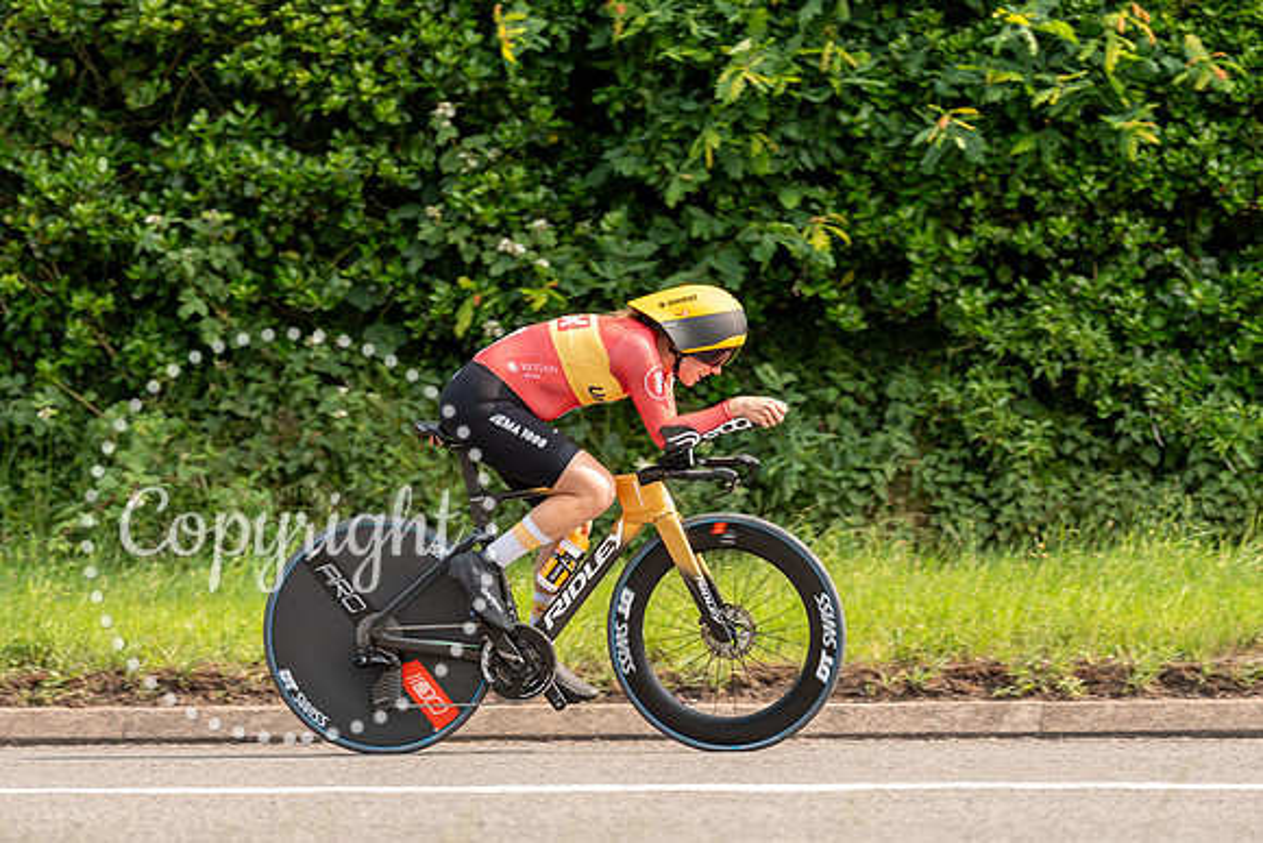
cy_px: 422
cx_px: 632
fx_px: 7226
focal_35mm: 206
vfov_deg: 6.7
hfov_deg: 10.0
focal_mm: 200
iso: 320
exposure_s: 1/1000
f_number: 3.2
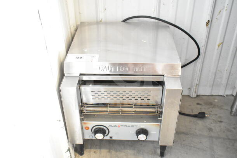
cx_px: 118
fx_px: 247
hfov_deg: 51.3
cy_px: 79
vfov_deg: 35.5
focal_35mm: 38
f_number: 4
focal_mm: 25
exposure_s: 1/40
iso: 5600
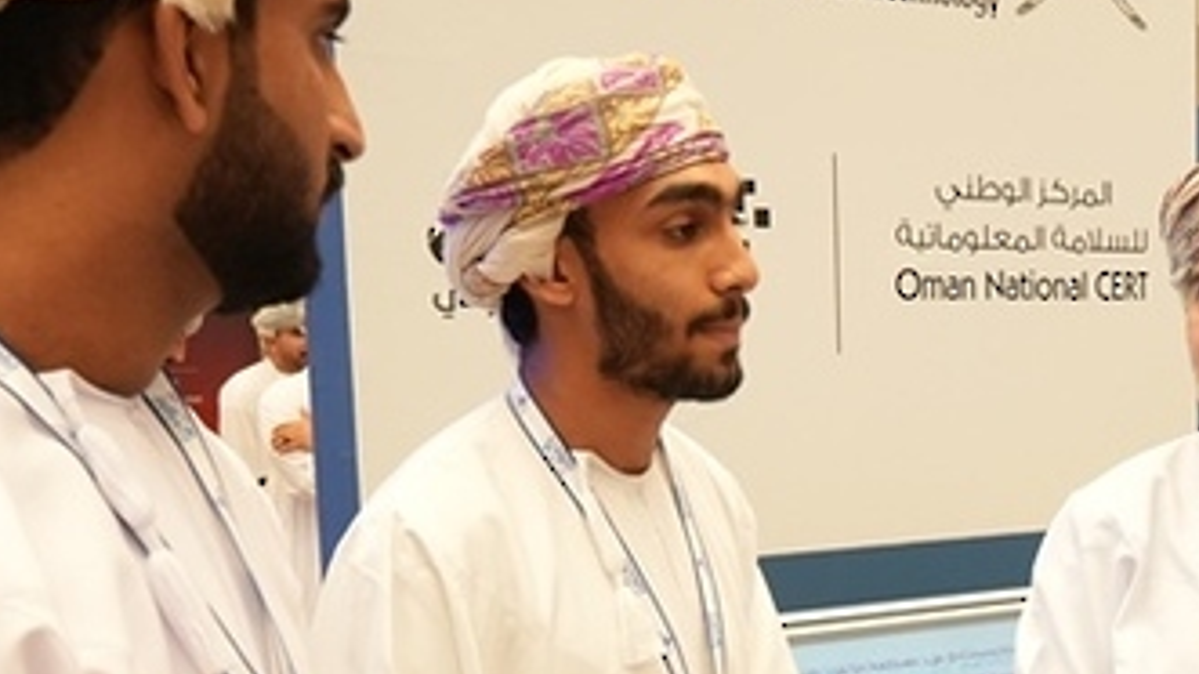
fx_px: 2561
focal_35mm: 81
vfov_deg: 14.4
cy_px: 862
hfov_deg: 24.0
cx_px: 1438
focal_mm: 25.5
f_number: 5.6
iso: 1000
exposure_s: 1/25
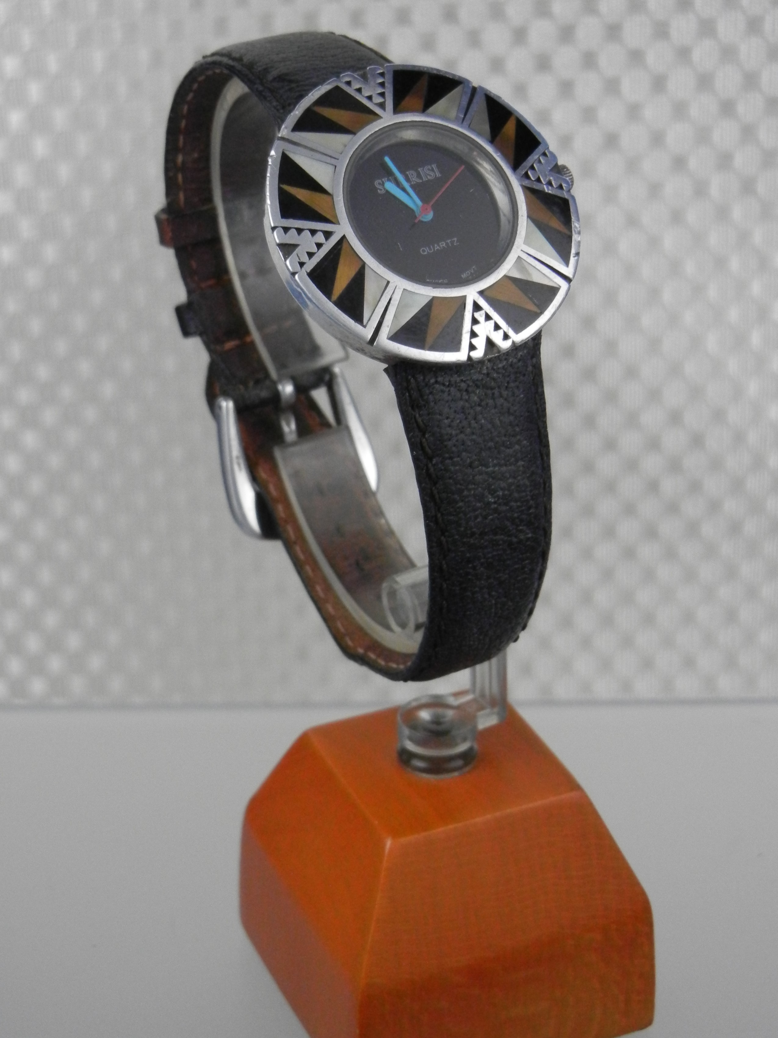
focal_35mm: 77
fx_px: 2308
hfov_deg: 19.1
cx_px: 389
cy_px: 519
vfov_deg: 25.3
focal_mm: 13.9
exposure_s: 1/88
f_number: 4.3
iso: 640
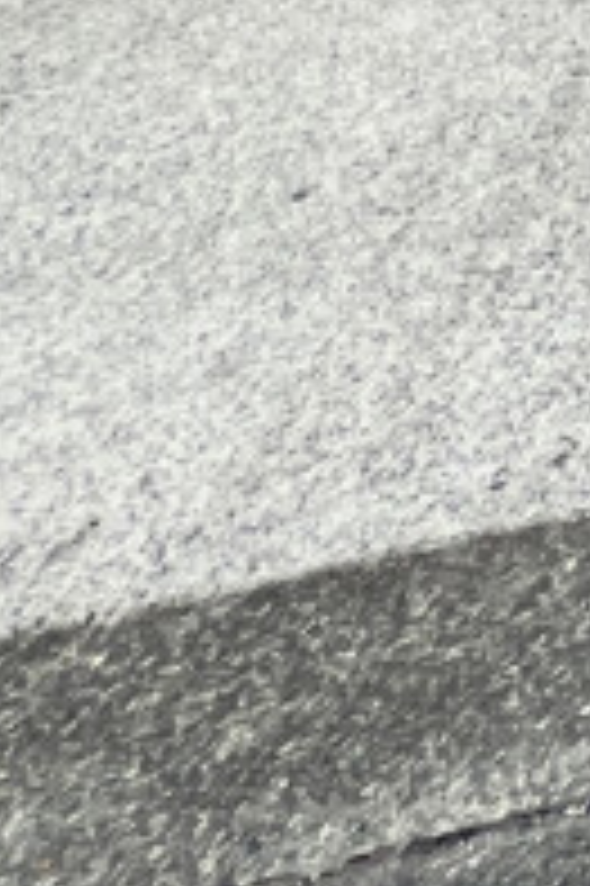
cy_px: -1228
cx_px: 2225
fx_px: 2167
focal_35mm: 88
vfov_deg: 14.8
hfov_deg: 8.7
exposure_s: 1/215
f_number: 1.8
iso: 32
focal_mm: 1.57
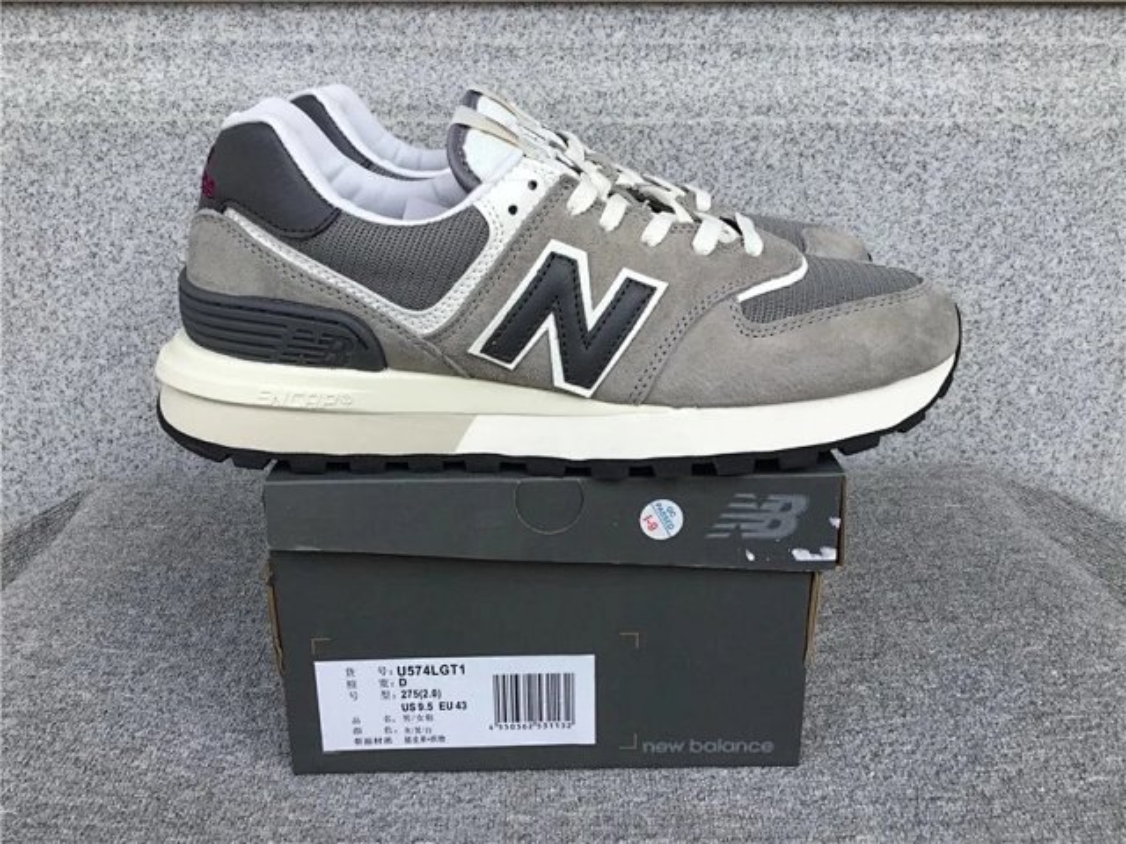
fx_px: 1008
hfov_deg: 58.4
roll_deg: +0.3
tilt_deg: -19.1
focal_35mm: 31
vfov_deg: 45.4
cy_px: 422
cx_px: 563
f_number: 2.4
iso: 25
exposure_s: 1/532
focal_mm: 3.3
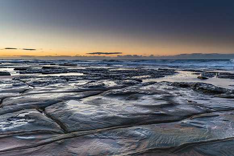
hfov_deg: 72.6
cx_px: 117
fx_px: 159
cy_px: 78
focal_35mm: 25
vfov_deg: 52.2
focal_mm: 16
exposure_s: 1/2.5
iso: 100
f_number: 7.1
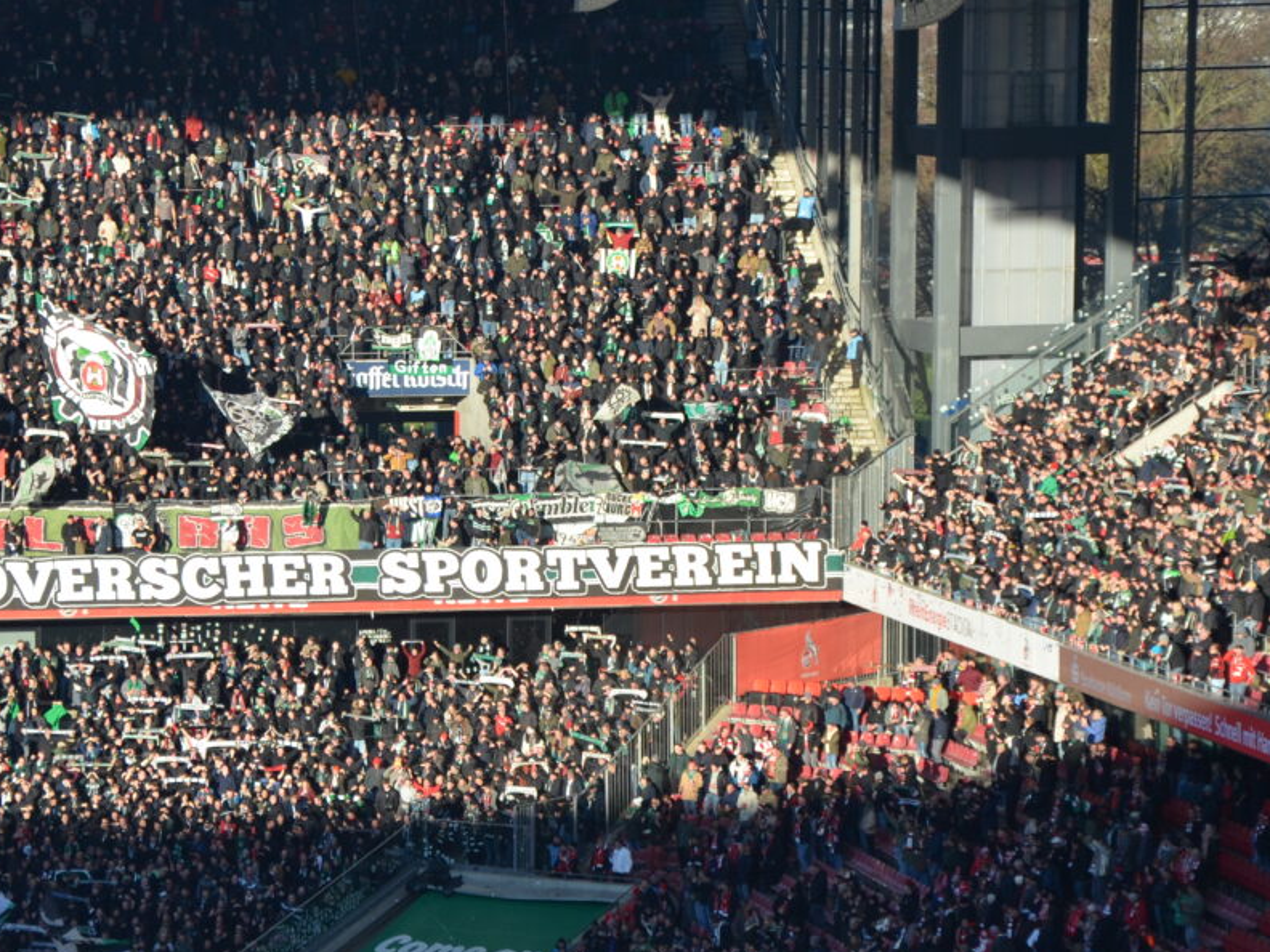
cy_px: 837
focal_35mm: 192
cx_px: 385
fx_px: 7044
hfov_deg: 10.3
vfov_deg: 7.7
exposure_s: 1/500
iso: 280
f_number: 5.6
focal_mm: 66
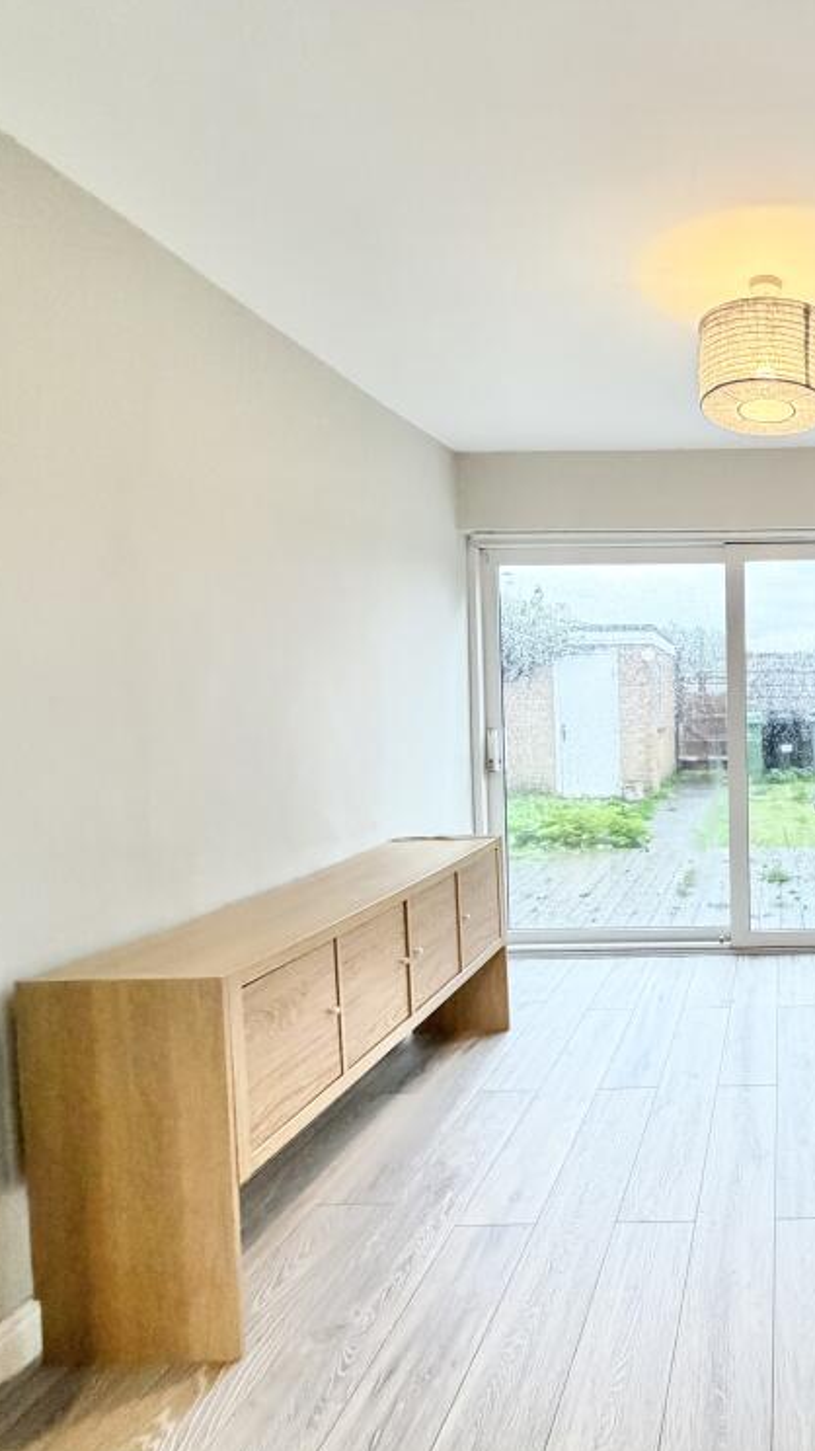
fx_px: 808
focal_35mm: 21
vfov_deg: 83.9
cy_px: 727
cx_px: 797
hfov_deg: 45.9
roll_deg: +0.4
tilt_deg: -2.5
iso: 400
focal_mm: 2.22
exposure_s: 1/50
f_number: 2.2
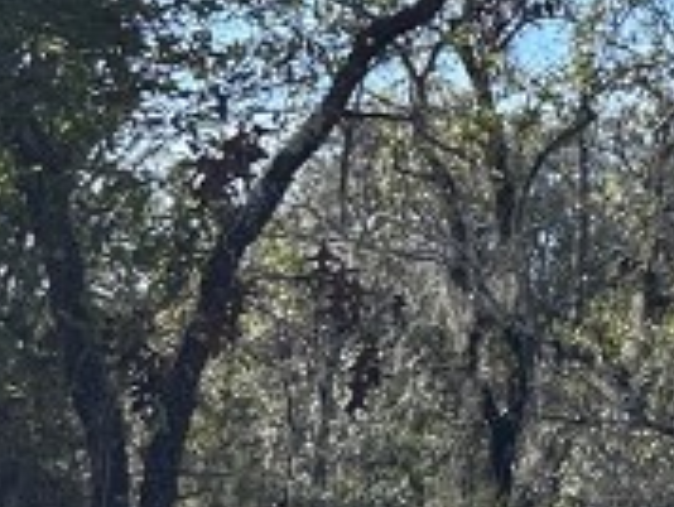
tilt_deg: +9.5
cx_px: 1696
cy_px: 42
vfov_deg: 10.7
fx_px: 2691
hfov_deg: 11.4
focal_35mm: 138
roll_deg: -0.5
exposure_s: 1/3861
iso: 80
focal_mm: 6.86
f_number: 1.78
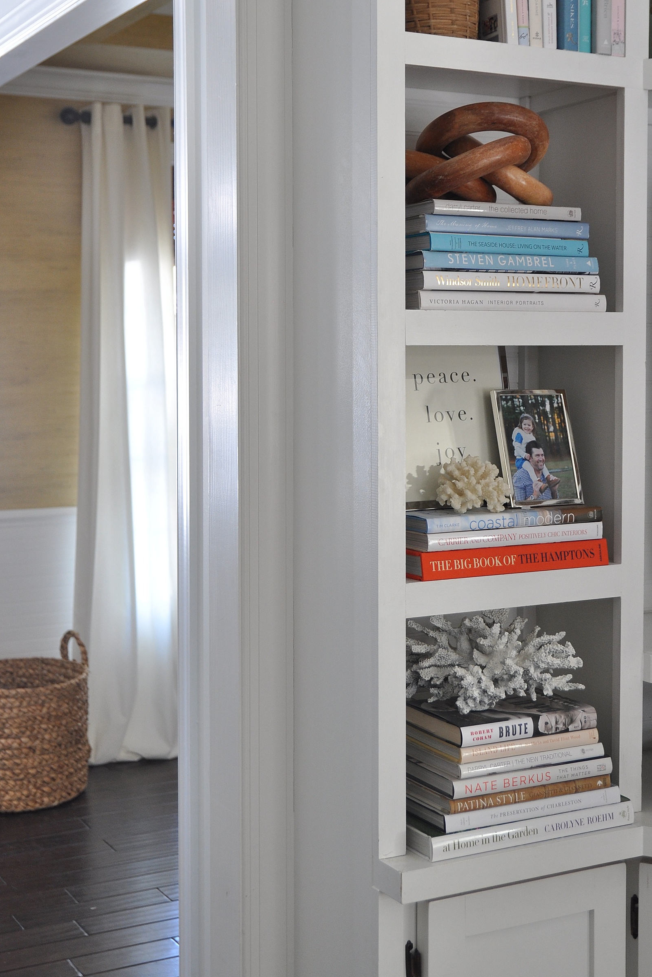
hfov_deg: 24.8
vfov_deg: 36.4
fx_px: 1484
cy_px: 408
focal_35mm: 55
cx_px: 290
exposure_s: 1/20
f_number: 3.2
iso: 400
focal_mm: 29
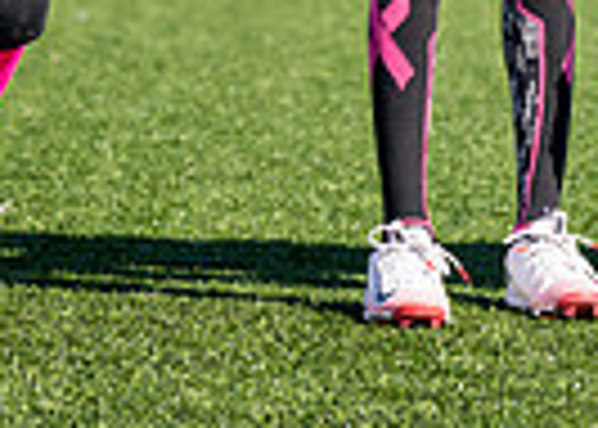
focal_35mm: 334
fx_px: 5673
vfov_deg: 4.3
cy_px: -346
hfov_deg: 6.0
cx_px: 465
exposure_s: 1/4000
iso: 250
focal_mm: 70
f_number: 2.8
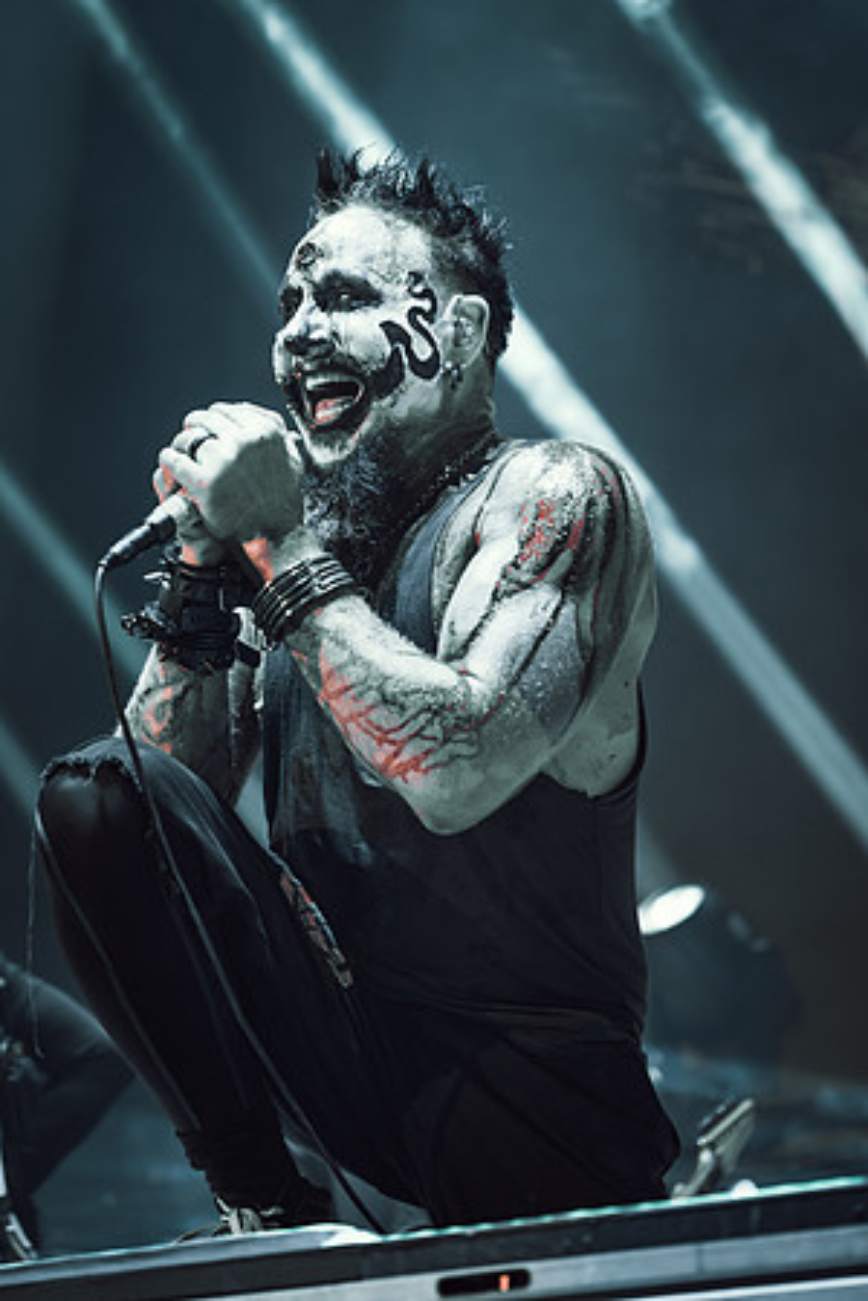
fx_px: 3797
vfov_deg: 19.5
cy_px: 650
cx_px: 434
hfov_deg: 13.0
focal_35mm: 105
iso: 1600
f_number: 4
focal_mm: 105
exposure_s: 1/160
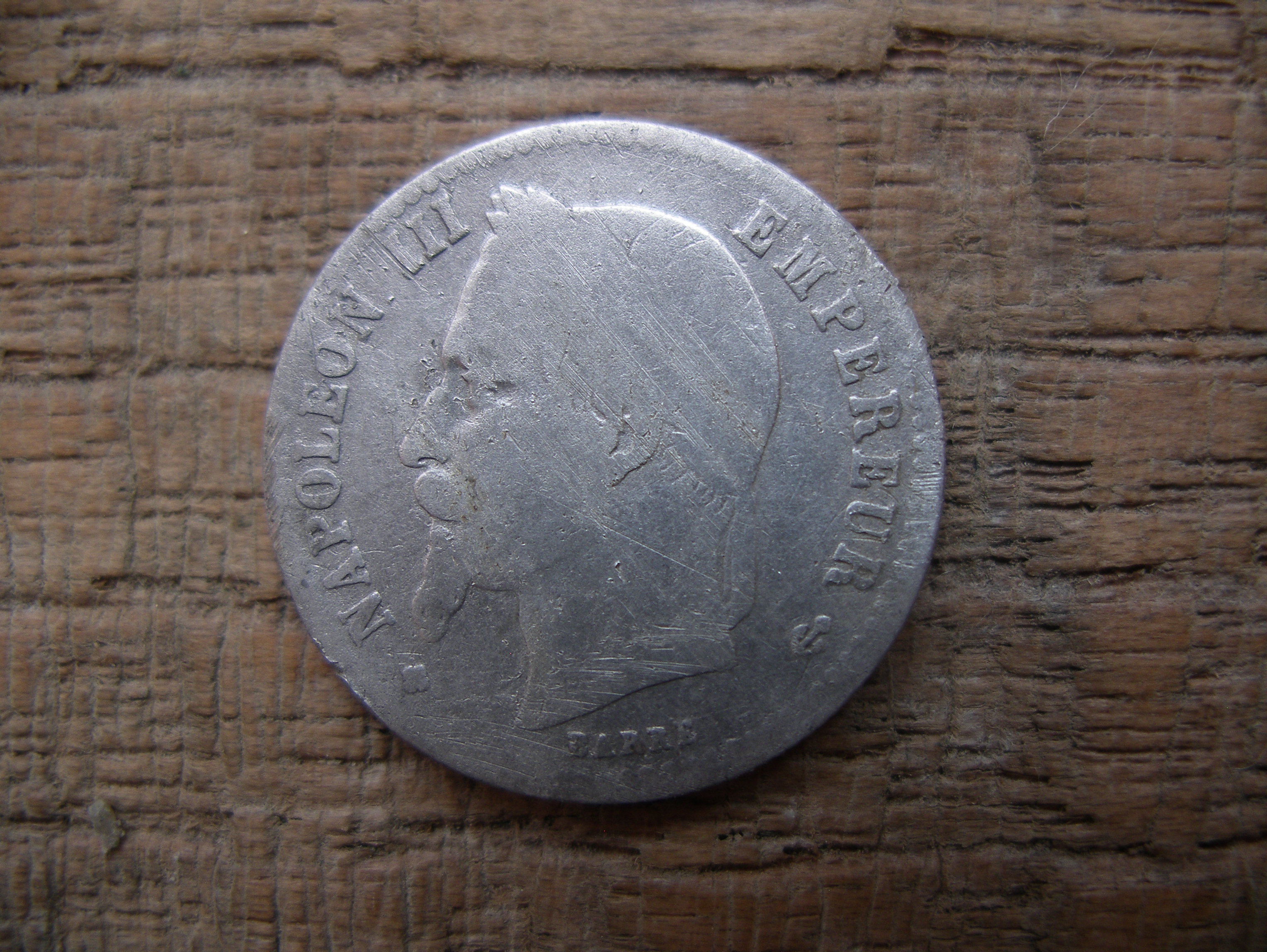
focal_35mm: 37
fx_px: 1355
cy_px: 476
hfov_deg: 50.1
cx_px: 634
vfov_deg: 38.7
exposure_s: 1/60
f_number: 2.8
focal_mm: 7.8
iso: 80
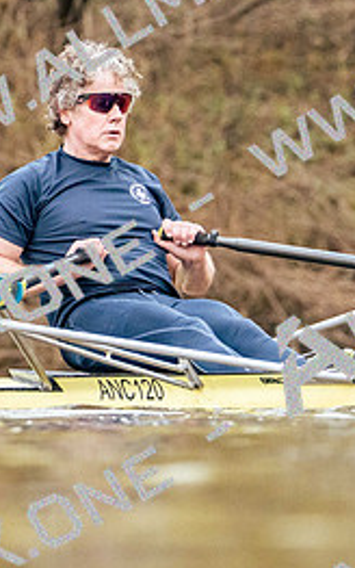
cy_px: 214
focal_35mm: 844
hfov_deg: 1.6
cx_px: 91
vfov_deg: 2.5
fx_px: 13051
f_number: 6.3
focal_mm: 374
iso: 8000
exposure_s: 1/1600
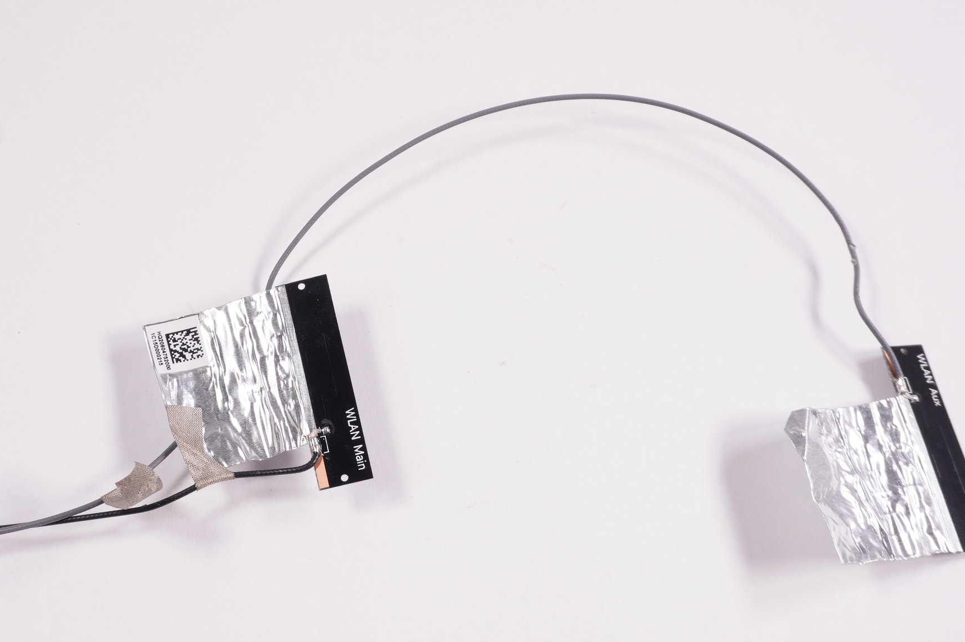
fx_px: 1469
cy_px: 312
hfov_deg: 35.9
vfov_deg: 24.6
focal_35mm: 55
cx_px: 293
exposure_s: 1/250
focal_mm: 21
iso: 250
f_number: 5.6
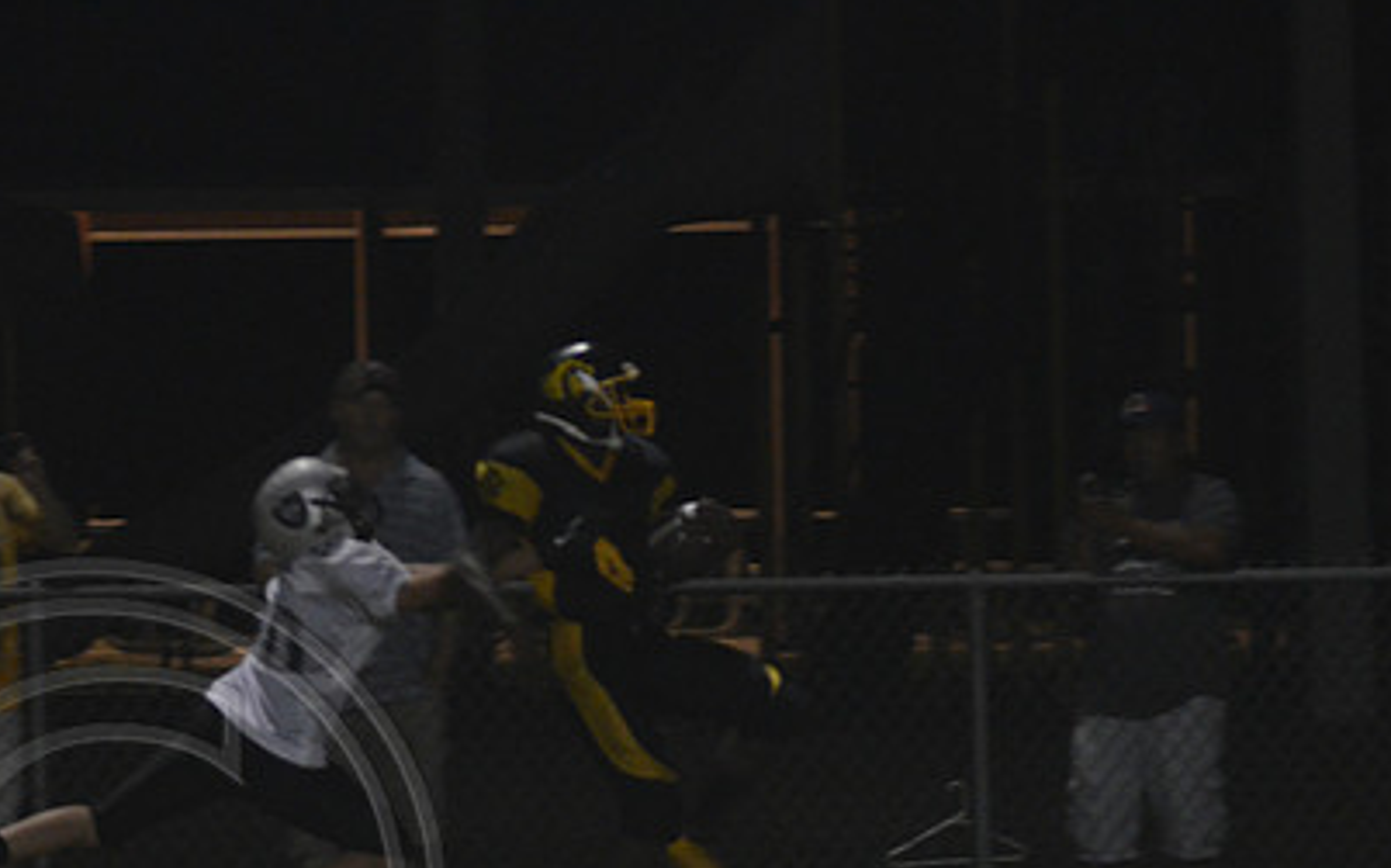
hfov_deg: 4.2
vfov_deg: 2.6
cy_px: 571
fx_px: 19177
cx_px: 716
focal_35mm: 506
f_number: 5.6
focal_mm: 230
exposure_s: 1/160
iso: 3200
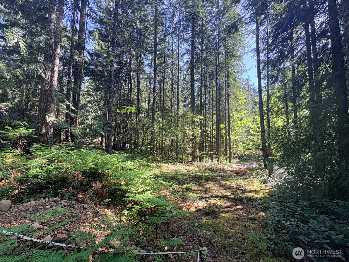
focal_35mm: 14
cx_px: 174
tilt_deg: +5.4
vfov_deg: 85.7
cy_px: 131
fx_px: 141
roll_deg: -0.5
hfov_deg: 102.1
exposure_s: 1/153
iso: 40
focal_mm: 2.22
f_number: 2.2
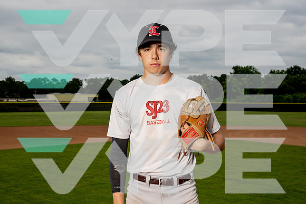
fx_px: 440
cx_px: 149
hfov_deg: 38.4
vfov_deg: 26.1
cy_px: 101
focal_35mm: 52
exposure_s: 1/250
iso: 50
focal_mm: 50
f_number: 8
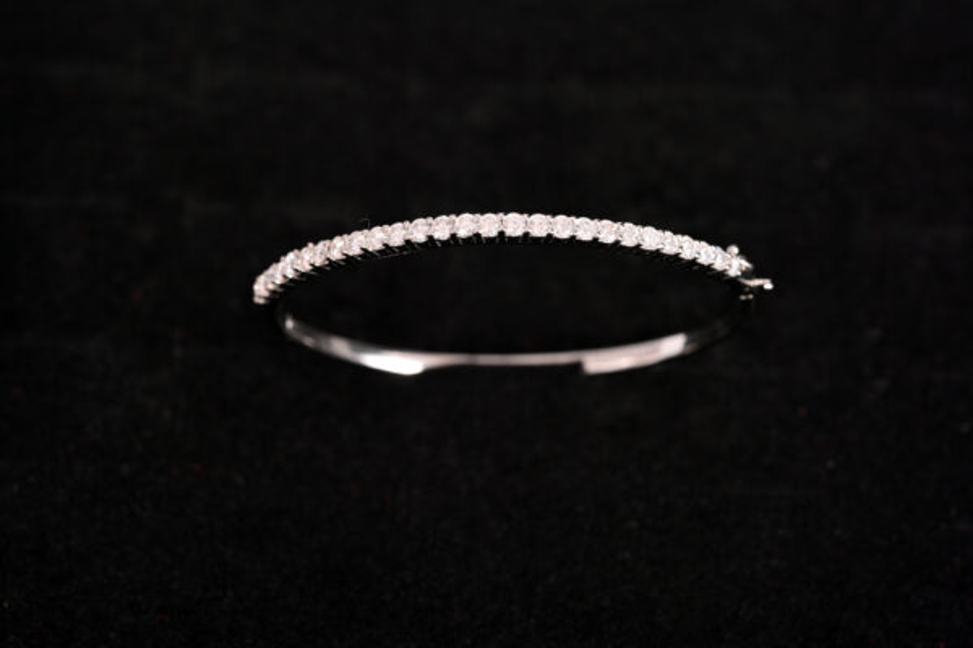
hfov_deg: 17.1
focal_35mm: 120
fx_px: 3243
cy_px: 324
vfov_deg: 11.4
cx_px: 486
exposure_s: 1/160
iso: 125
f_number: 11
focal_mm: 120
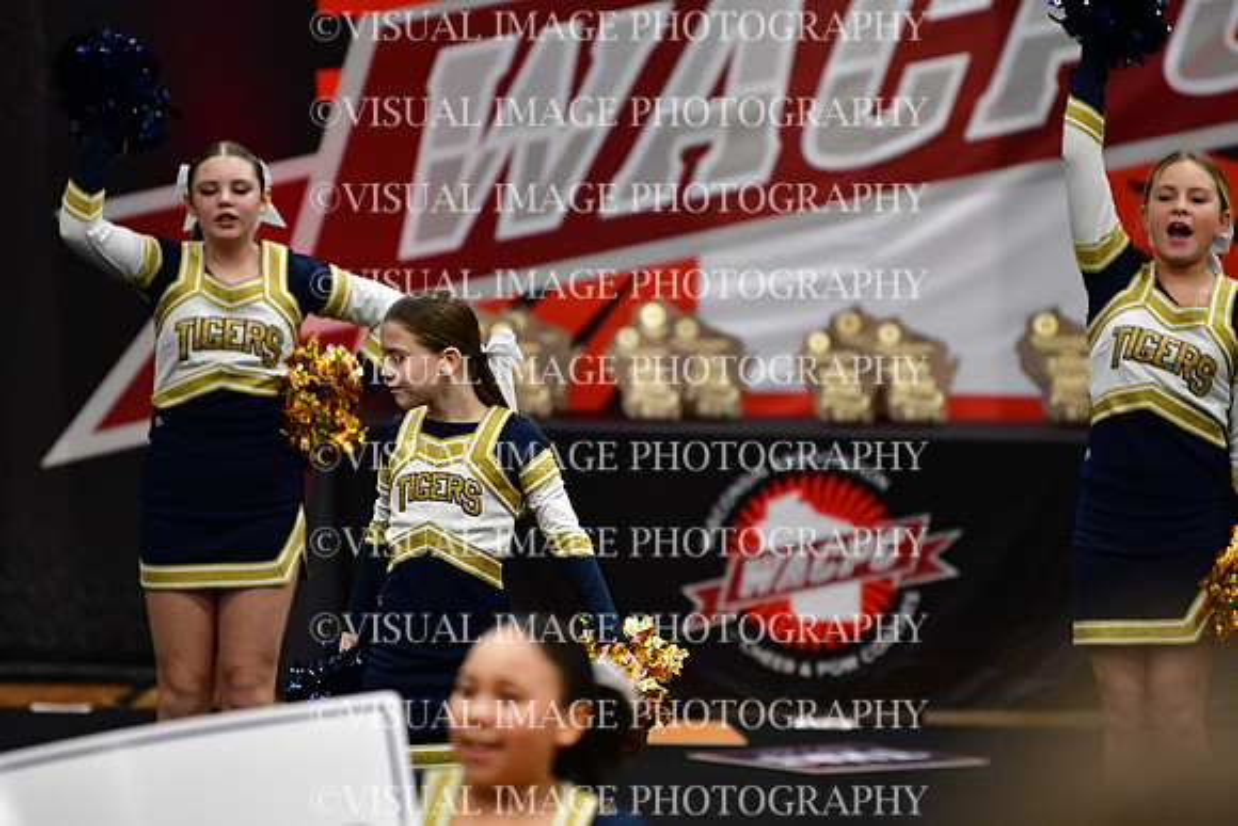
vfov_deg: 4.6
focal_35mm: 300
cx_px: 619
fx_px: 10319
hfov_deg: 6.9
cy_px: 413
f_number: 2.8
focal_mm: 200
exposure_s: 1/800
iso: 4000
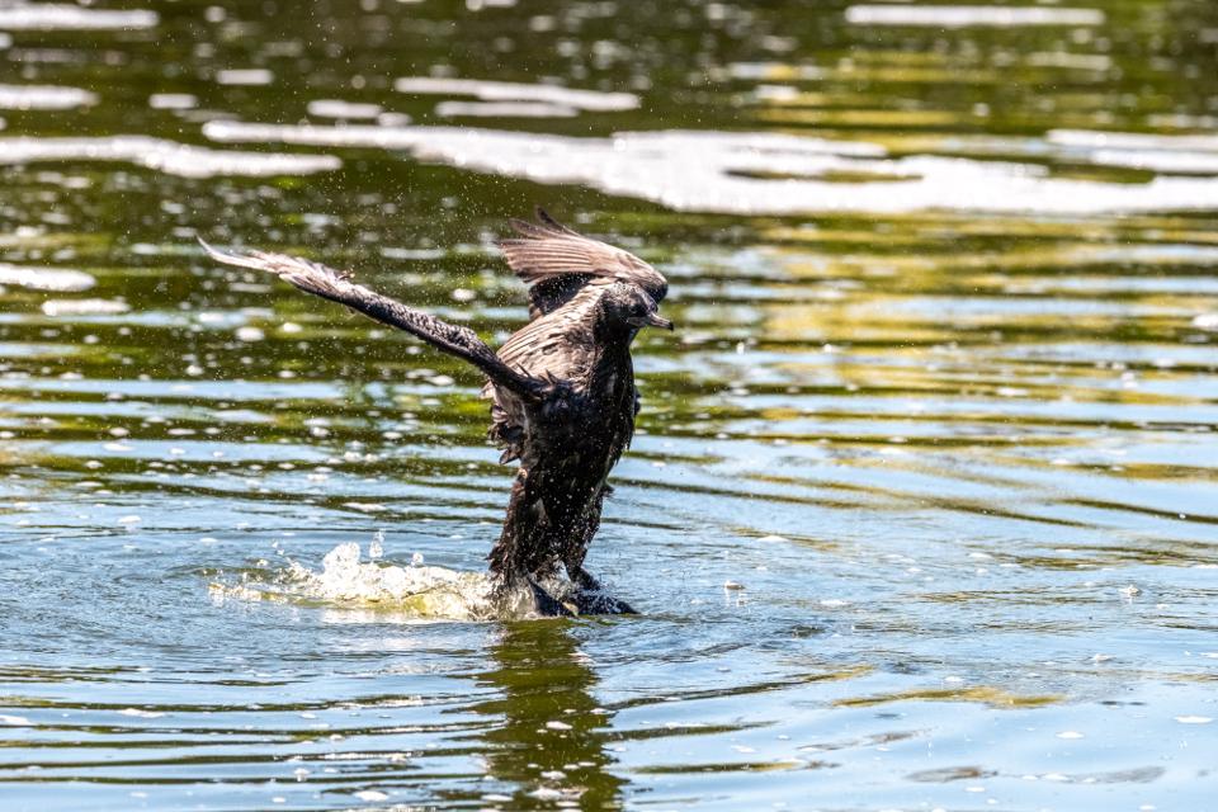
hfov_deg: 7.0
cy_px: 406
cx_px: 609
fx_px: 9980
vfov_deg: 4.7
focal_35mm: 295
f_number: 7.1
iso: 1000
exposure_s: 1/2000
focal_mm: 196.6
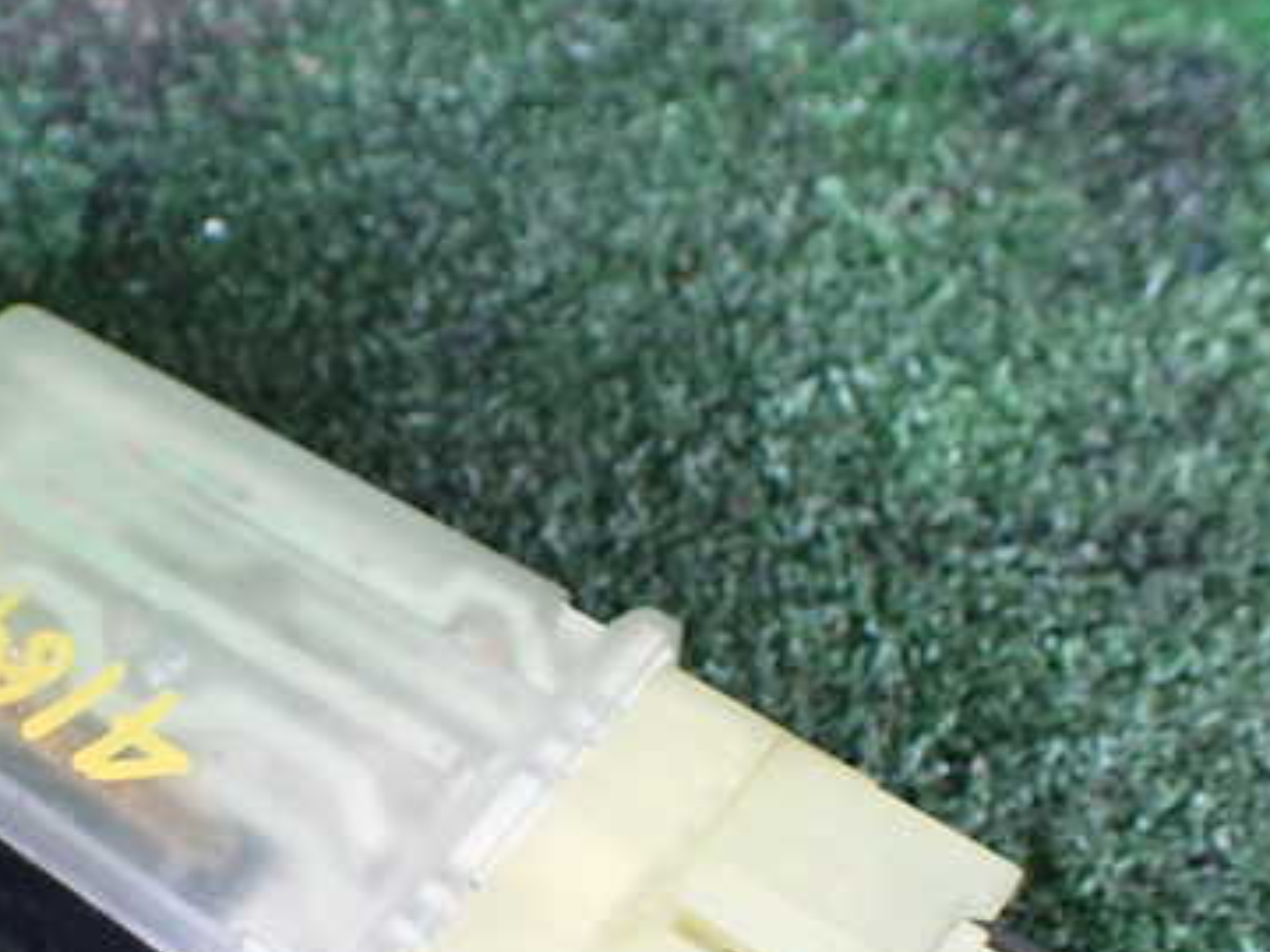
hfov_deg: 36.7
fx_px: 1834
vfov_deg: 28.5
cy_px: 755
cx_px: 229
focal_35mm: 50
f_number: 2.3
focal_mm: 5.4
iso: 800
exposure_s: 1/80
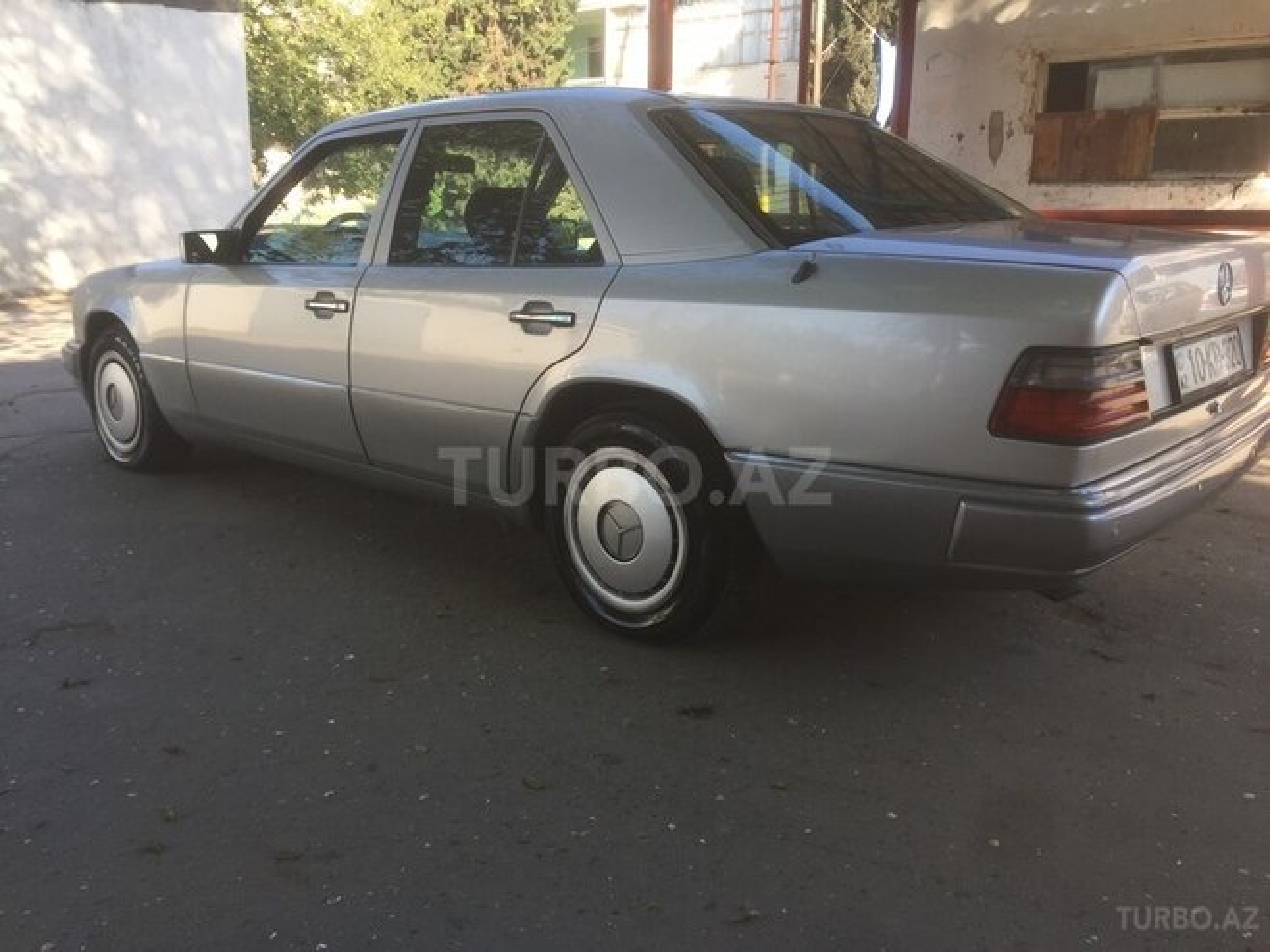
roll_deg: -1.3
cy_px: 476
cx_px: 635
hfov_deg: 61.7
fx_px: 1064
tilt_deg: -9.0
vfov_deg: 48.2
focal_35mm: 29
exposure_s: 1/314
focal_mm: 4.15
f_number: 2.2
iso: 32
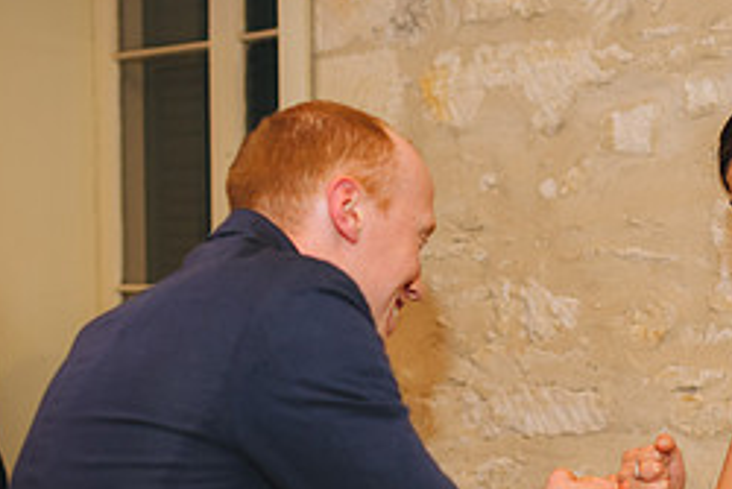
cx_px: 536
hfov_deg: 22.7
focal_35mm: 89
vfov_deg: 15.3
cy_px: 385
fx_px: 1811
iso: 1000
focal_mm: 35
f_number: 2.5
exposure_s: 1/200
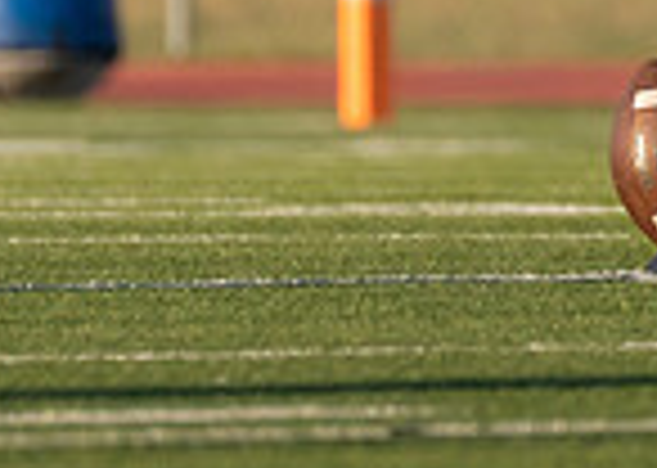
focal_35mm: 1849
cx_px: 925
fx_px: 34469
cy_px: -306
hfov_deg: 1.1
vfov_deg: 0.8
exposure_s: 1/4000
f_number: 2.8
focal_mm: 200
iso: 320
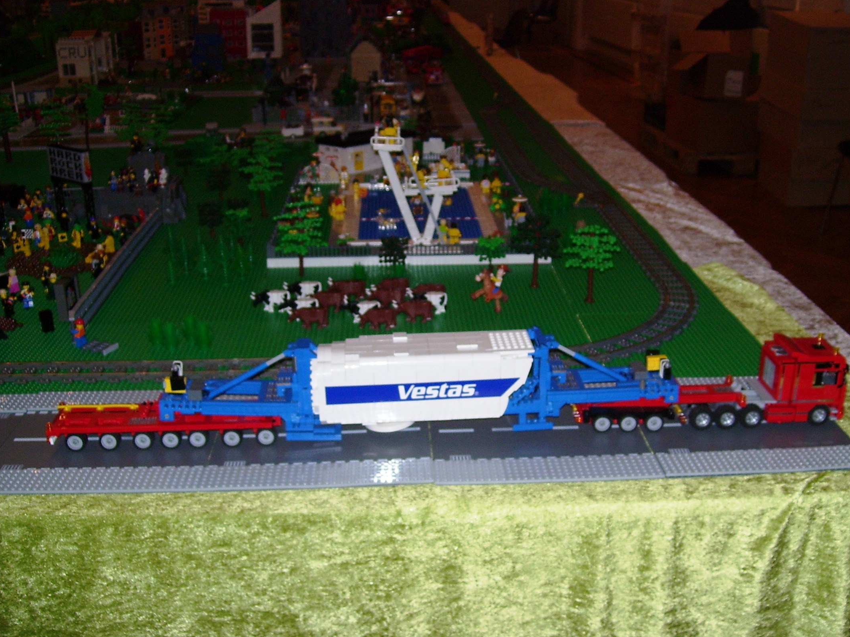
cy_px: 344
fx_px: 958
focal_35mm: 39
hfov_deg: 47.8
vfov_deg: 36.8
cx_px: 452
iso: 80
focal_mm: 6
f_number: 2.7
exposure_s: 1/60
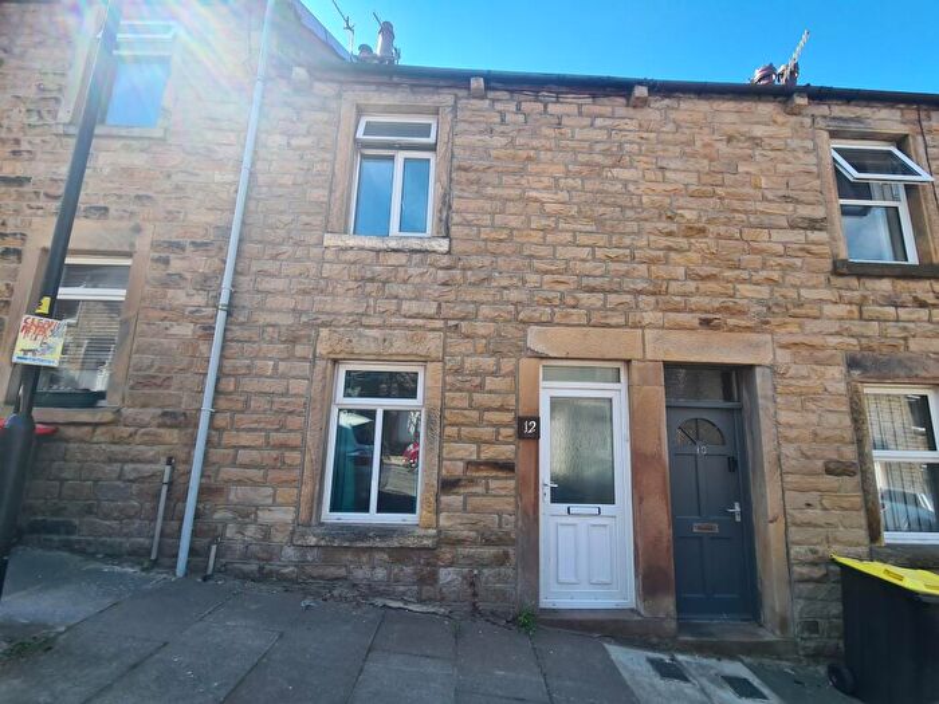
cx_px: 470
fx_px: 353
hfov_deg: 106.2
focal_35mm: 13
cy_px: 352
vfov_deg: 89.9
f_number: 2.2
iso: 50
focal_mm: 2.2
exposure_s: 1/370
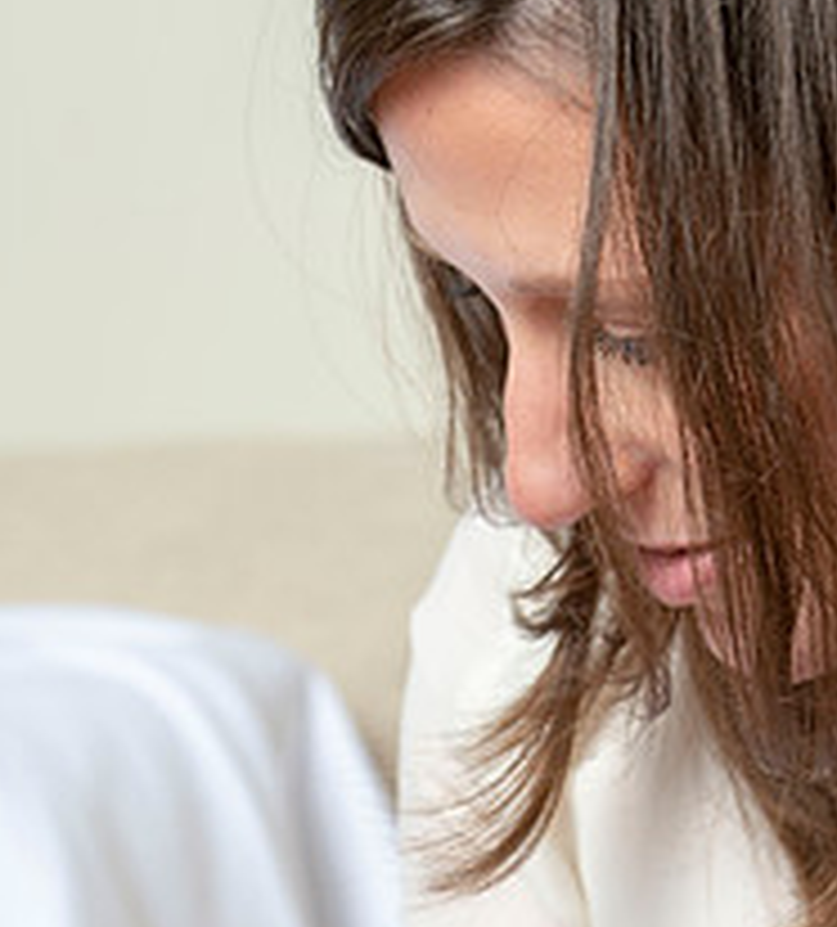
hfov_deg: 5.9
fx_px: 8140
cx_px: 306
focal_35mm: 282
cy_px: 985
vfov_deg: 6.5
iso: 200
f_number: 5.6
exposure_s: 1/160
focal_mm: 95
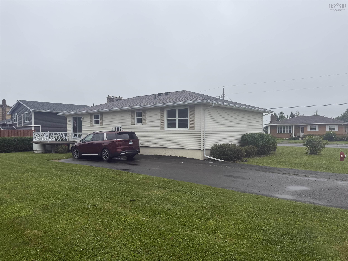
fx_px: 241
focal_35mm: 24
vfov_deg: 56.8
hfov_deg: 71.6
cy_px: 130
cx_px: 174
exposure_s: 1/3425
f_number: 1.78
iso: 80
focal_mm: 6.76
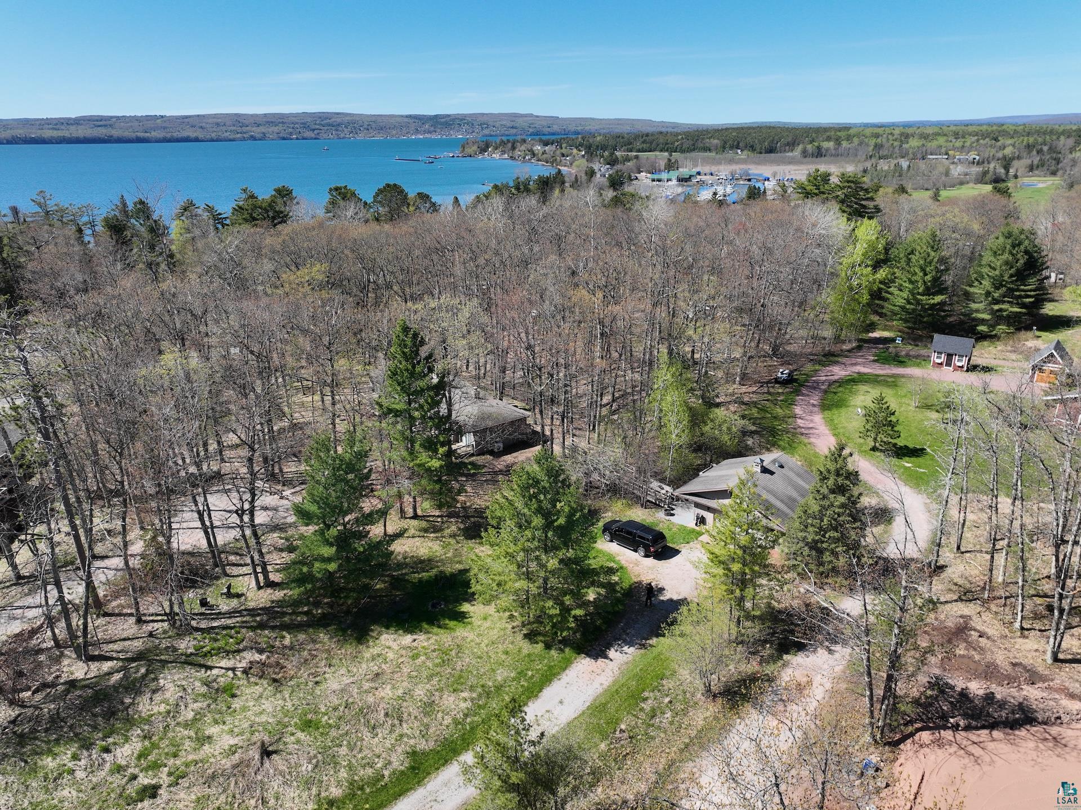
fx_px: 749
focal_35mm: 24
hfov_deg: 71.6
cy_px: 405
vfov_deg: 56.8
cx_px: 540
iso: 200
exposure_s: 1/2000
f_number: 2.8
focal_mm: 12.29
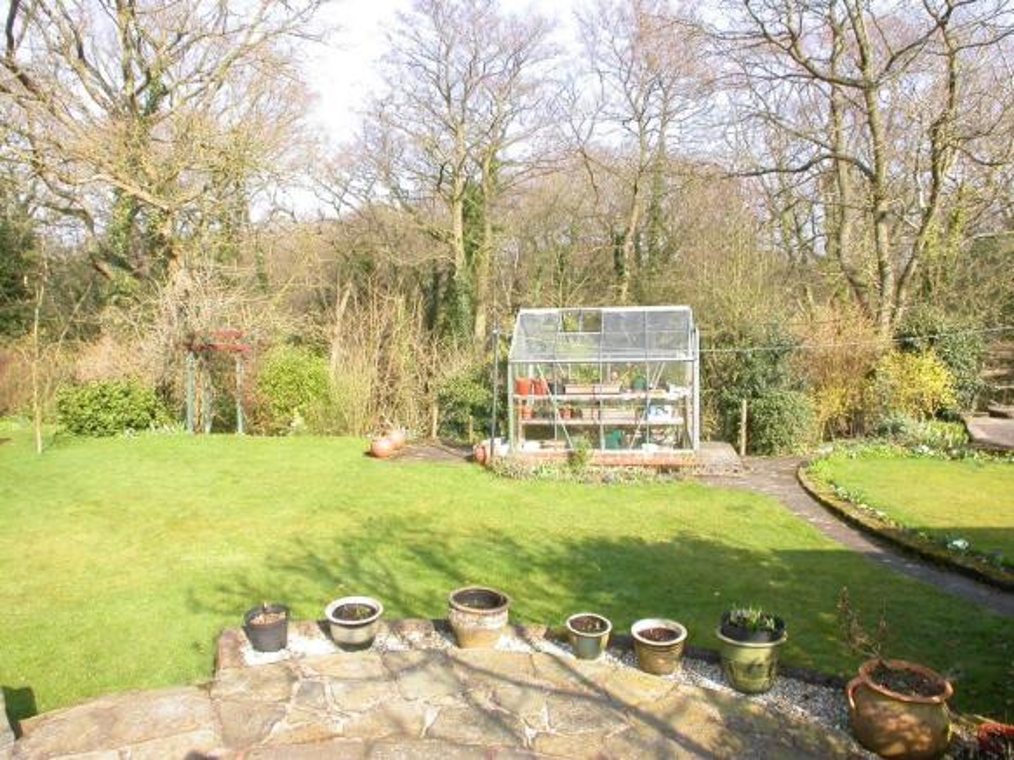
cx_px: 507
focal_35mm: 38
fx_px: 1113
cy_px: 380
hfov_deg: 49.0
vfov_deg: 37.7
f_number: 5.3
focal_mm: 7.85
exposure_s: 1/138
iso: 100
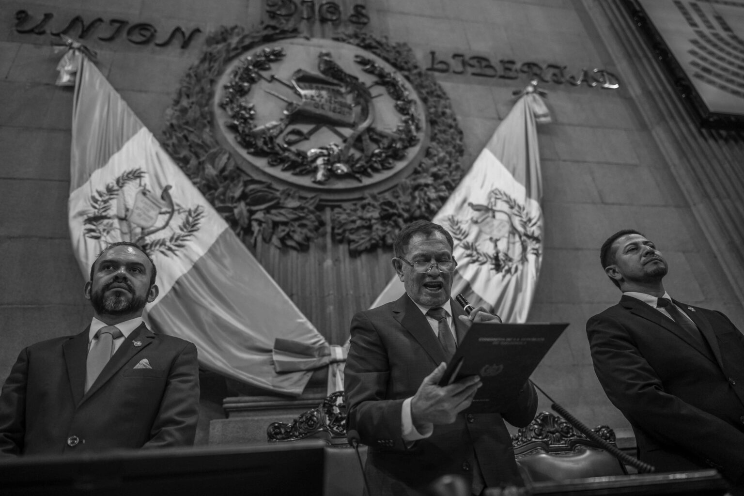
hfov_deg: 73.7
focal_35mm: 24
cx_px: 372
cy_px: 248
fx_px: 496
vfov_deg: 53.1
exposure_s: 1/800
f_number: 1.4
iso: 1600
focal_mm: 24
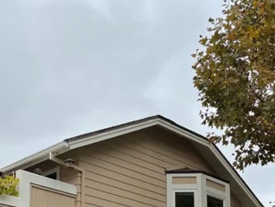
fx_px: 485
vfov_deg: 22.7
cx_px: 77
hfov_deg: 31.2
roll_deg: -0.2
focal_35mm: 61
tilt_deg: +11.7
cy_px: 229
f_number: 1.6
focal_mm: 4.2
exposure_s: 1/1511
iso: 32
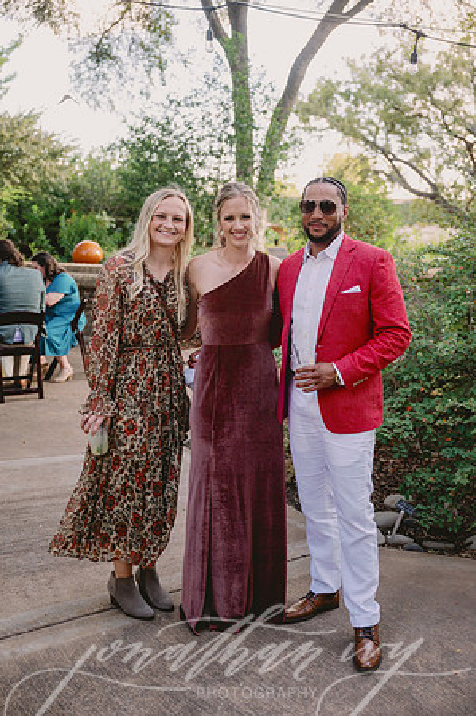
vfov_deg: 48.5
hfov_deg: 33.3
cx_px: 238
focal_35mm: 40
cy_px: 358
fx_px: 795
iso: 800
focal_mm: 40
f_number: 2.8
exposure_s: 1/1250
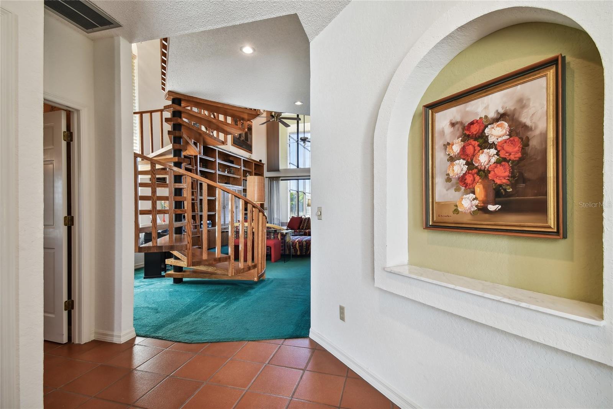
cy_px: 204
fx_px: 255
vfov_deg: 77.3
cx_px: 306
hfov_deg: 100.4
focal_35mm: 15
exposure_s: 1/5
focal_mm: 10
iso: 100
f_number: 7.1
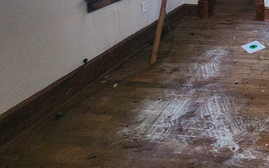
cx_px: 316
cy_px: -44
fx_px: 242
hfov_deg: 41.6
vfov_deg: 30.9
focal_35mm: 33
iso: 640
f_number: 2.2
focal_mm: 2.2
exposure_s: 1/24
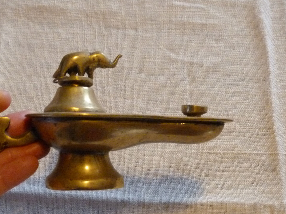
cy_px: 123
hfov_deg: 33.6
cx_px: 110
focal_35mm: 57
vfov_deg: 25.6
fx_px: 471
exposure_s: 1/30
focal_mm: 7.8
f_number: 3.2
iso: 800
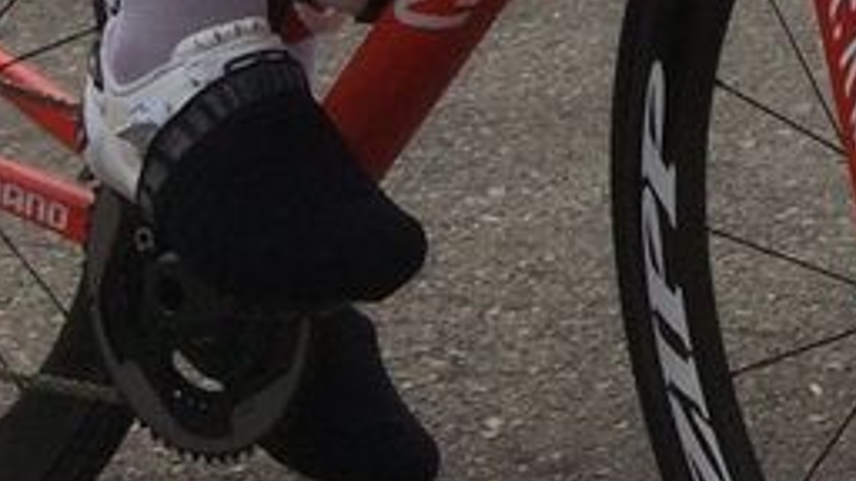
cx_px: 1812
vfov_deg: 7.5
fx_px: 3359
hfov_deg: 12.5
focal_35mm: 148
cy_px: -805
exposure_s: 1/1368
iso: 32
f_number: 2.2
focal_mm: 4.15
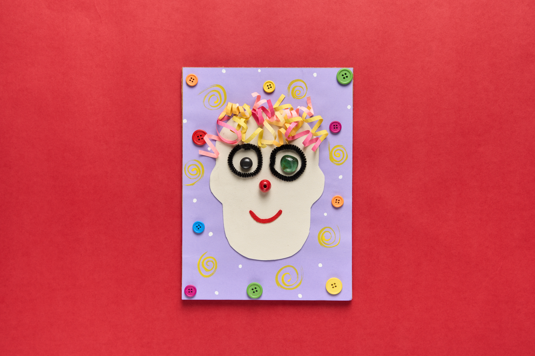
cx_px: 268
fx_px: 713
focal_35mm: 48
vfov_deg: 28.1
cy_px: 178
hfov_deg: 41.1
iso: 125
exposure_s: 1/100
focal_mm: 48
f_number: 8
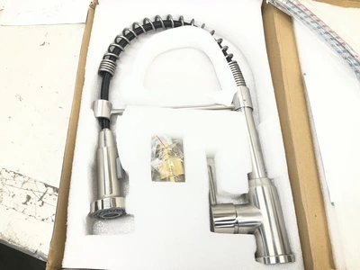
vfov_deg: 48.2
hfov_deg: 61.7
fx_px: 302
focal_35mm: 29
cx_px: 180
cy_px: 135
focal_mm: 3
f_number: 1.8
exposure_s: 1/120
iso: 25
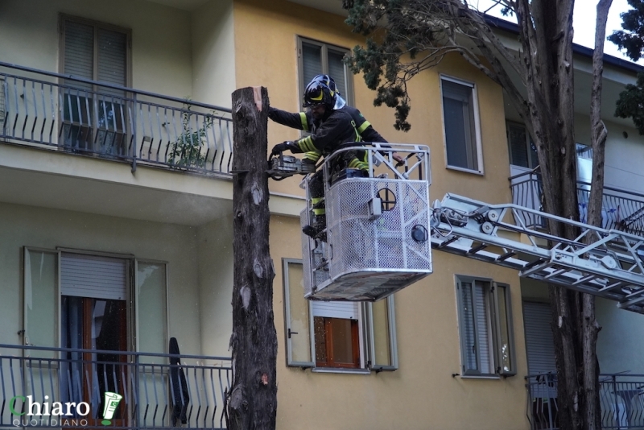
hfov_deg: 35.0
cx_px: 322
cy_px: 215
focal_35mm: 57
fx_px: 1020
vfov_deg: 23.8
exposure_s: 1/400
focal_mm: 38
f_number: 4
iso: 1000
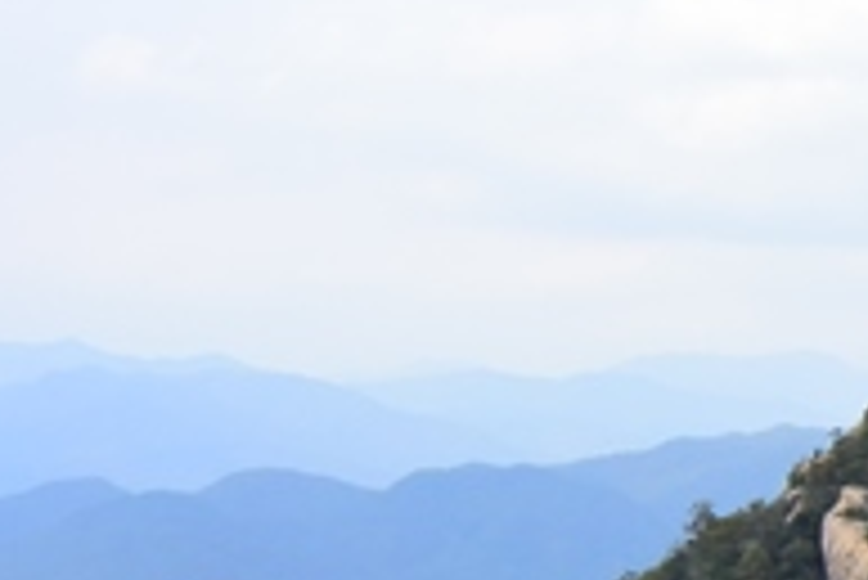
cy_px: 942
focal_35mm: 145
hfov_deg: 12.8
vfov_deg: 9.2
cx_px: 1565
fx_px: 3499
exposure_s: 1/500
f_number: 6.3
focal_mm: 13
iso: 400
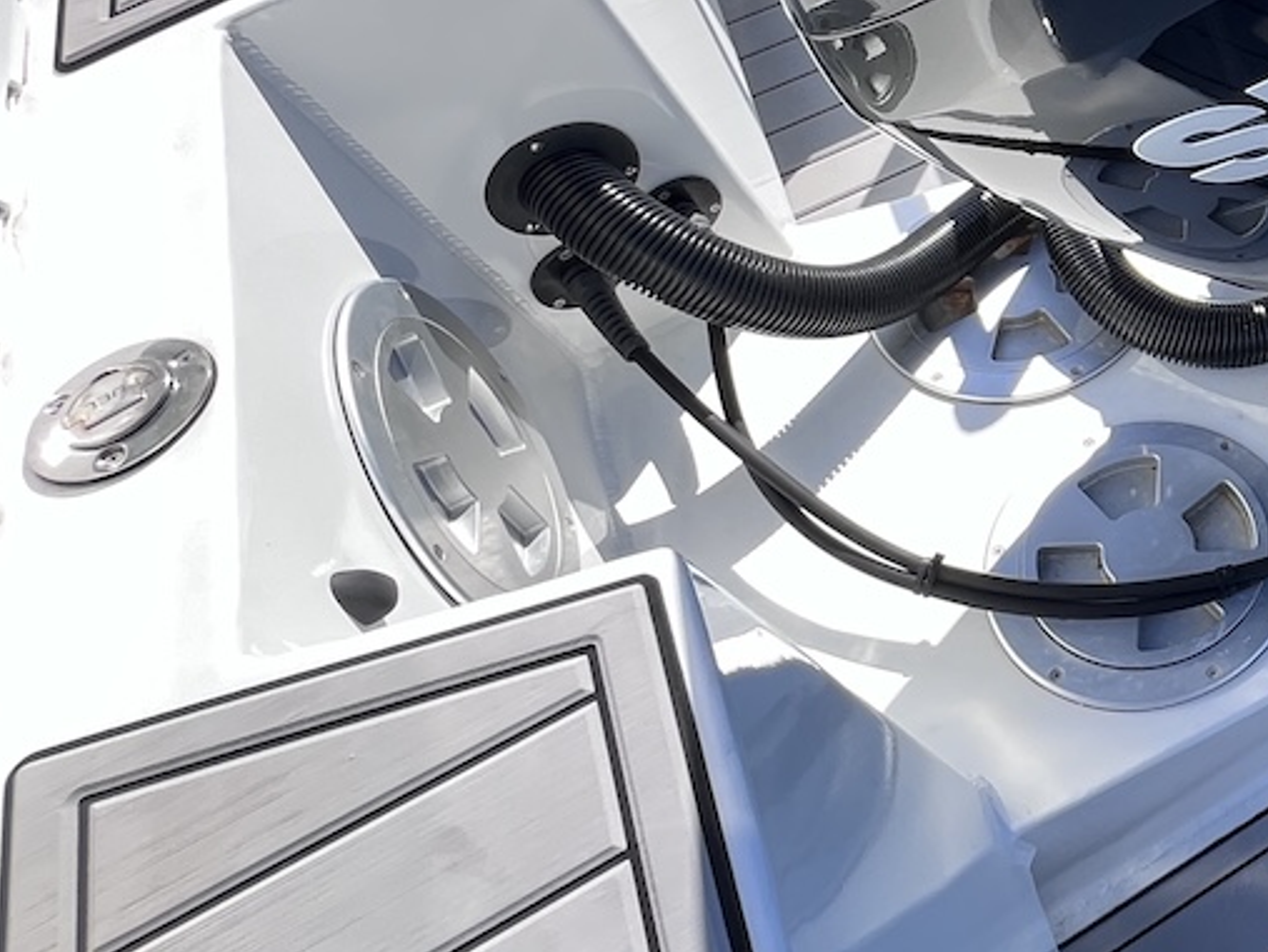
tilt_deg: -49.1
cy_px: 79
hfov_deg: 38.5
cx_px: 1531
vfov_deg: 37.8
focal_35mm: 35
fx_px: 1283
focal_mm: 1.57
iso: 32
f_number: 1.8
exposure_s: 1/421
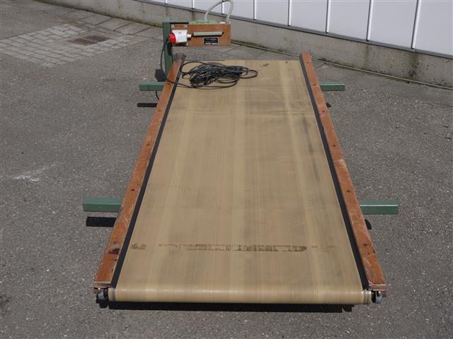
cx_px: 226
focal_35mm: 46
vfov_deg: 31.5
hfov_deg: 41.2
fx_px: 602
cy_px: 170
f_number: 10
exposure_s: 1/500
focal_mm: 23
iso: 100
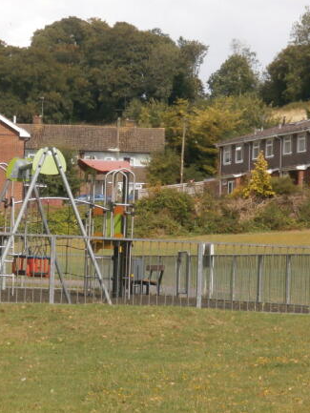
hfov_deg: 8.5
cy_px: 206
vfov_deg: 11.3
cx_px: 91
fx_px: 2089
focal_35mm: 175
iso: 80
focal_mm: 23.5
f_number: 6.5
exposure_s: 1/125
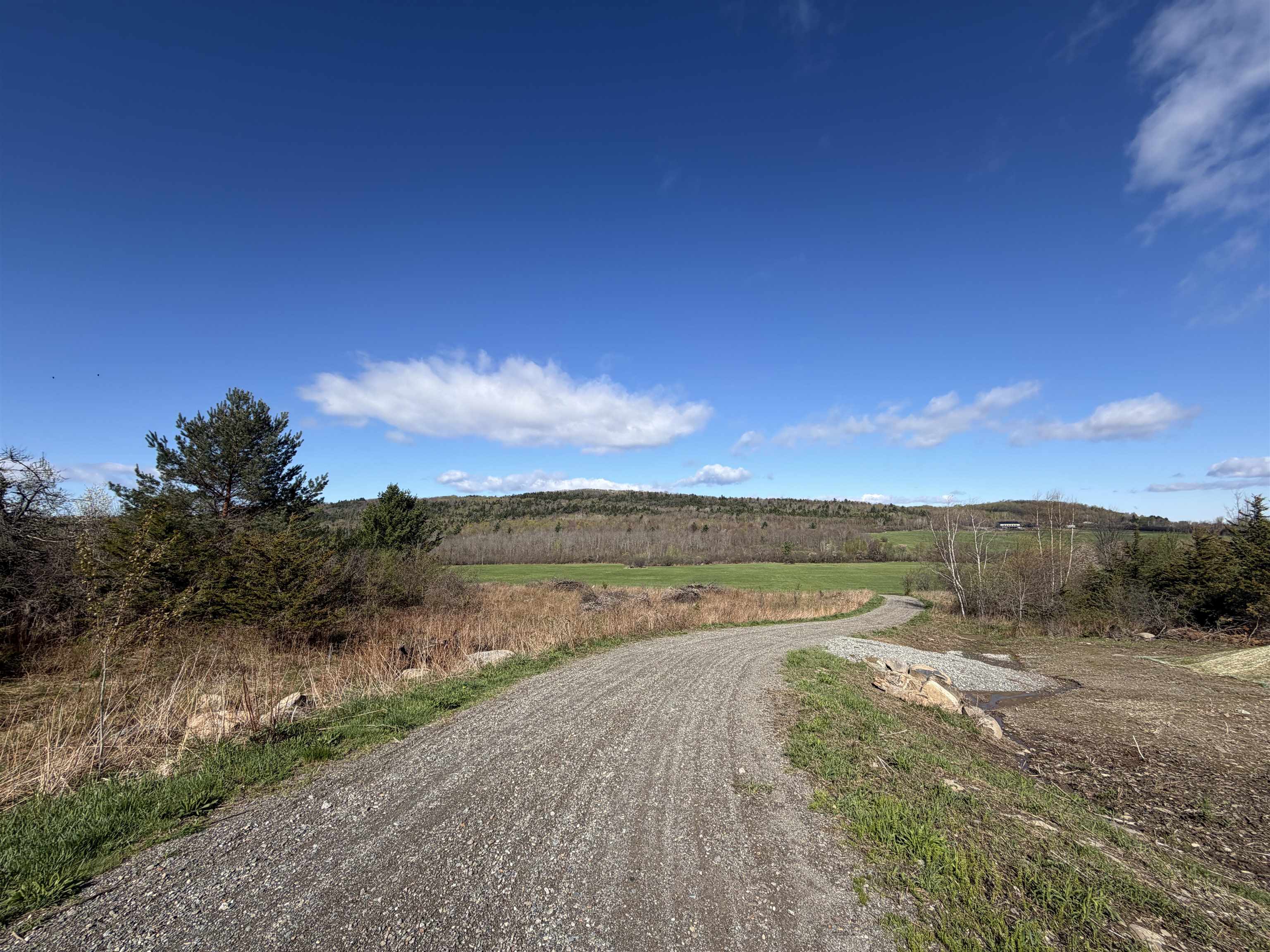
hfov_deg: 102.1
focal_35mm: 14
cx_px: 635
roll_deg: +0.3
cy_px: 476
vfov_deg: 85.7
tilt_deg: +6.4
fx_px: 514
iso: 20
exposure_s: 1/820
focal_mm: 2.22
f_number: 2.2
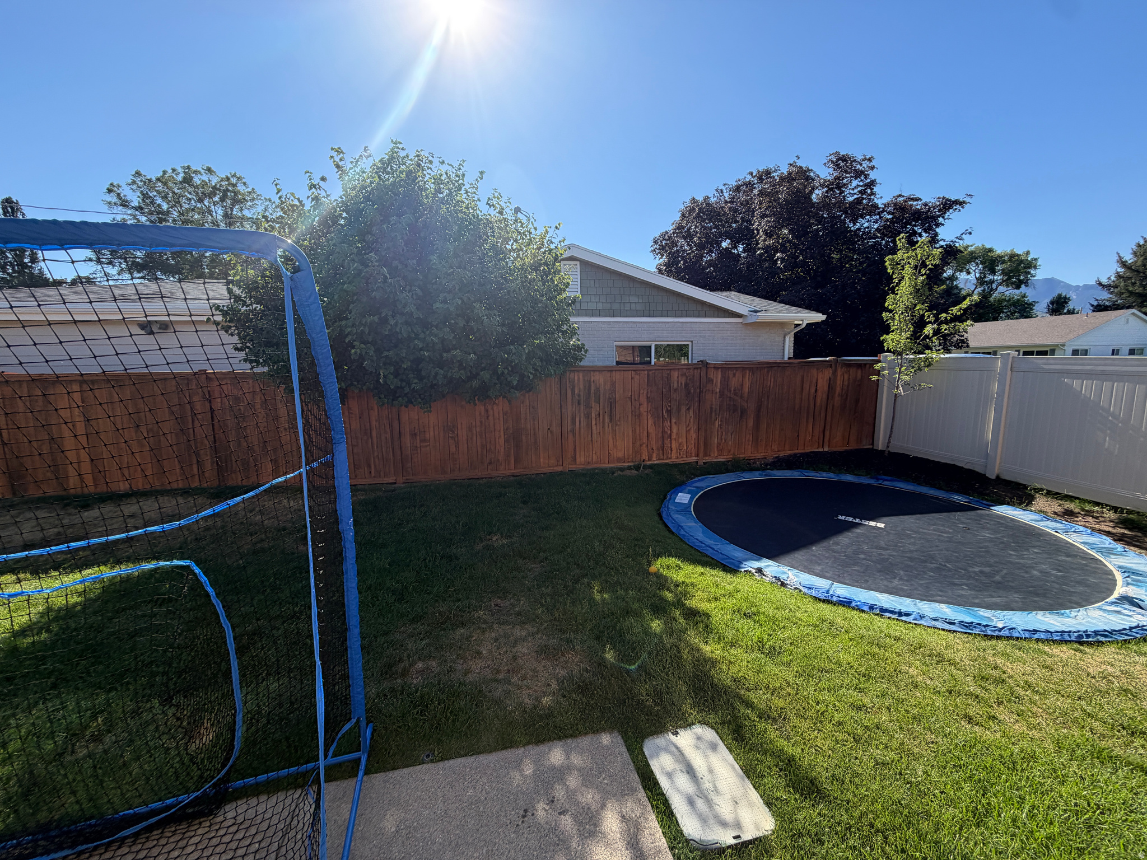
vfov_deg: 85.7
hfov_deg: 102.1
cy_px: 430
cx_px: 574
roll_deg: +1.1
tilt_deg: -6.7
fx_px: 464
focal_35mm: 14
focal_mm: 2.22
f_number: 2.2
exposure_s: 1/770
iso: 40
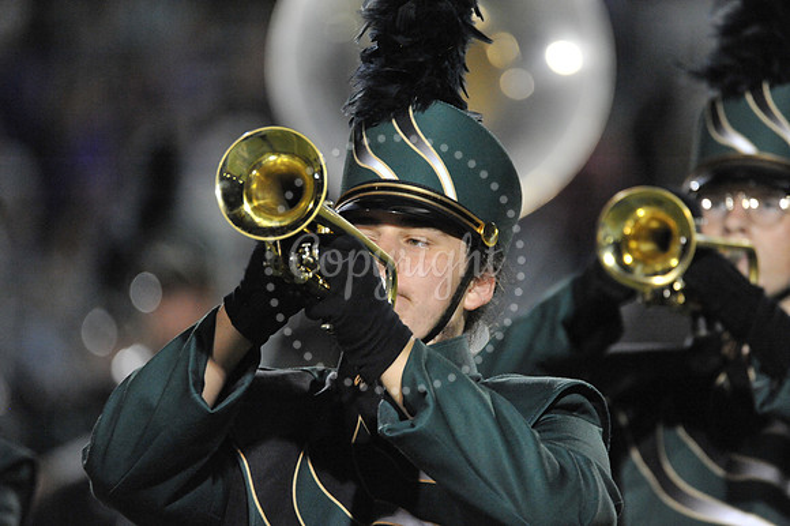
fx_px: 13159
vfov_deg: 2.3
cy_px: 263
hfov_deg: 3.4
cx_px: 395
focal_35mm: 600
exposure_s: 1/160
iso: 6400
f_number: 6.3
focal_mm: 600
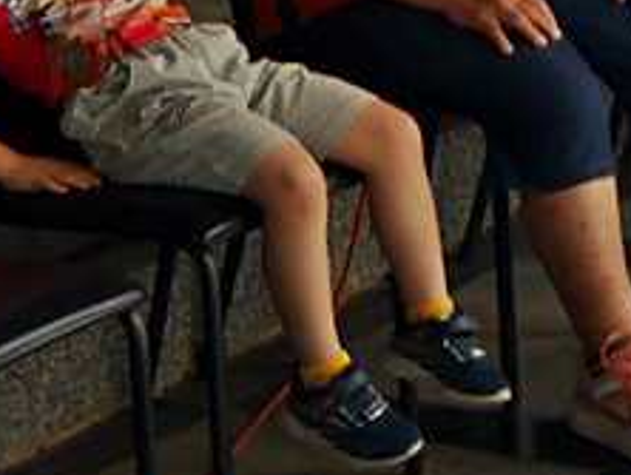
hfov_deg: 10.4
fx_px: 3120
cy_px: -553
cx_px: 1339
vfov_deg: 8.2
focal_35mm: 171
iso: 200
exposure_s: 1/80
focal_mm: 19
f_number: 4.4
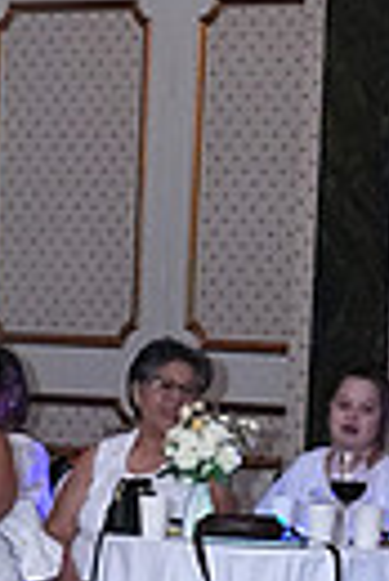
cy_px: 840
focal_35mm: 227
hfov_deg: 6.0
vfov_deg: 8.9
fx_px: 3669
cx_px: 521
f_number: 4
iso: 5000
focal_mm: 34
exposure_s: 1/200
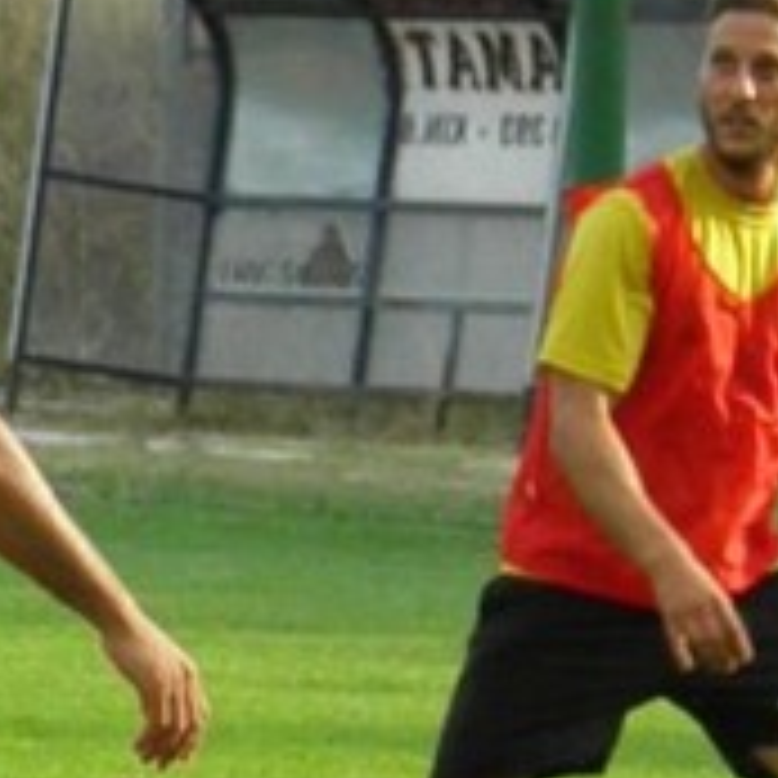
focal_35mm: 769
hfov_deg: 2.3
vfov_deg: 2.3
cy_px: 178
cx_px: -666
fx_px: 19554
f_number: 5.9
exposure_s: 1/800
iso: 500
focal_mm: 41.1
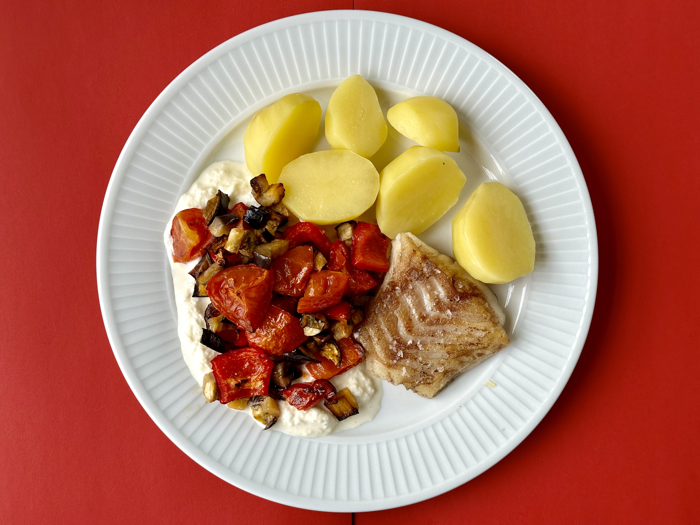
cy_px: 262
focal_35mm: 48
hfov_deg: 39.7
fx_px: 971
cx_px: 350
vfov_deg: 30.3
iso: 64
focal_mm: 6.86
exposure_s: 1/448
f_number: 1.78
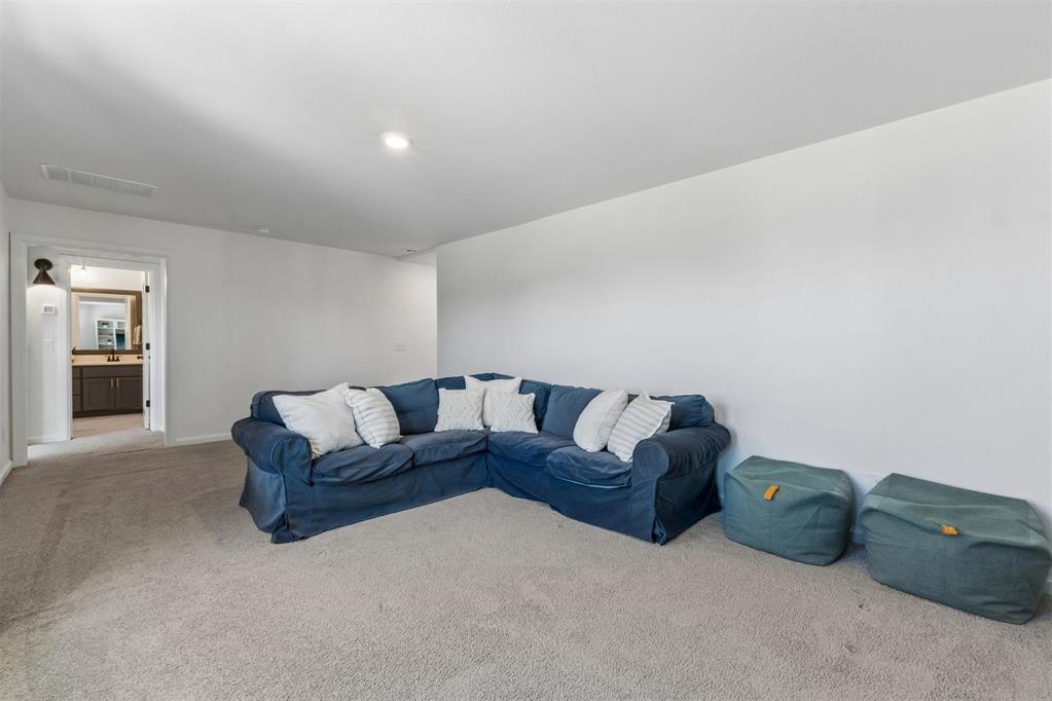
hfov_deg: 100.4
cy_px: 350
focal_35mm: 15
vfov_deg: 77.3
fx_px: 438
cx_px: 526
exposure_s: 1/5
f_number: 20
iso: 200
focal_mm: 10
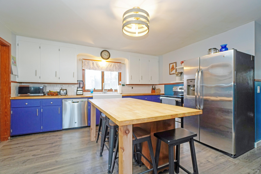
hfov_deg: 100.4
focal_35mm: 15
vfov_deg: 77.3
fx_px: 109
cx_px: 130
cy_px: 87
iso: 500
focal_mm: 10
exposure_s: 1/60
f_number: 4
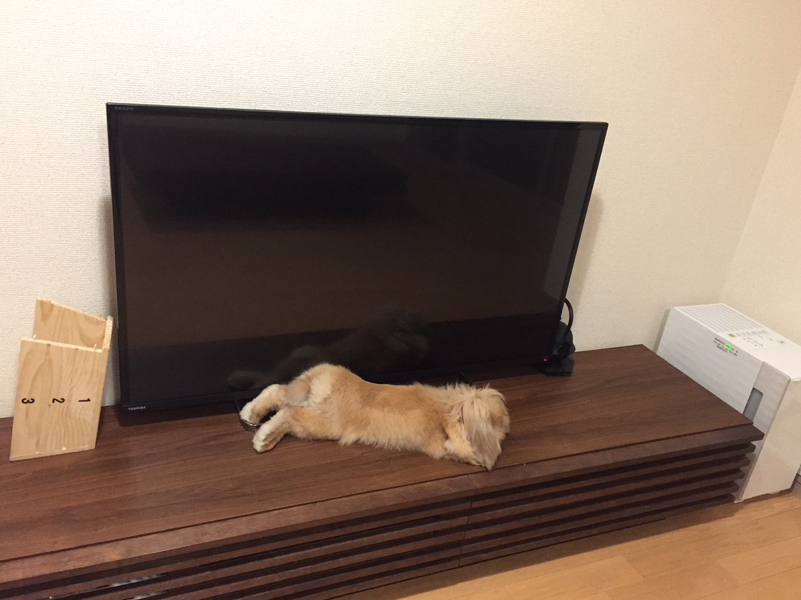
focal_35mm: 31
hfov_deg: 58.3
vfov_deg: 45.4
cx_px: 389
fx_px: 717
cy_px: 316
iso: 320
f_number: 2.2
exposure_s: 1/15
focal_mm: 4.15
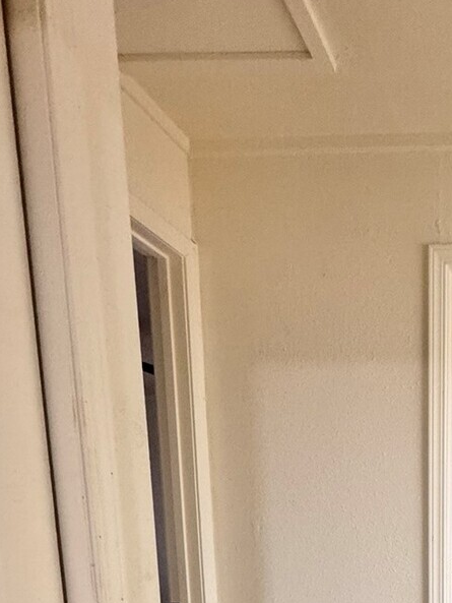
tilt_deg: -9.6
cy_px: 614
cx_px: 499
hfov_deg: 35.6
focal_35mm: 34
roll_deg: -0.7
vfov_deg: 45.0
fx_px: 592
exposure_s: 1/60
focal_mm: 2.22
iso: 250
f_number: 2.2
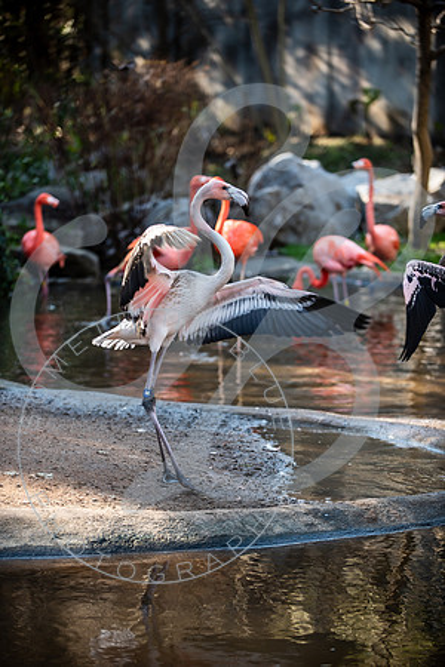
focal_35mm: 110
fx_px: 2039
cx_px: 222
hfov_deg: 12.5
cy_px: 334
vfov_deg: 18.6
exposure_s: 1/400
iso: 200
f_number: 2.8
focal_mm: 110
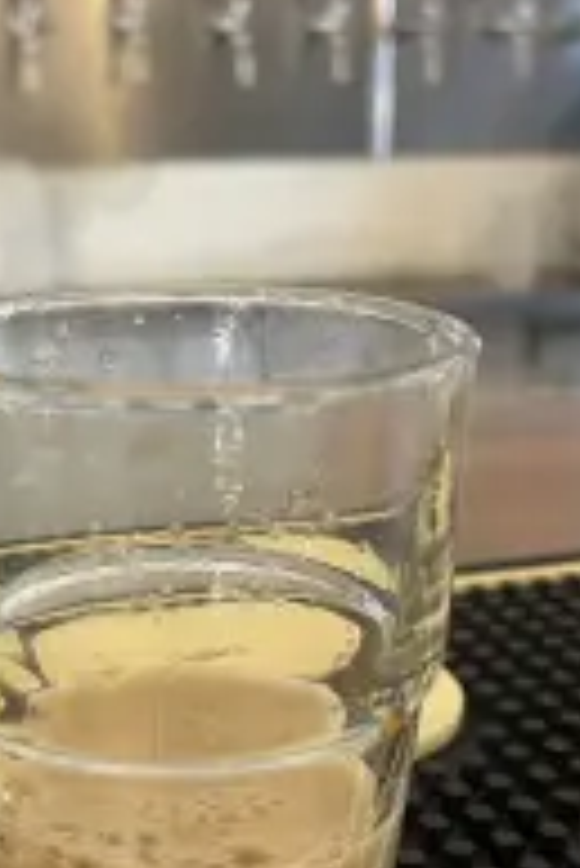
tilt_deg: -20.8
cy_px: 526
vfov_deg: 35.5
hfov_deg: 24.2
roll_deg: -0.5
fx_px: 1351
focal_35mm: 56
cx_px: 211
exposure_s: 1/60
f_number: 1.6
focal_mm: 5.1
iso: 160
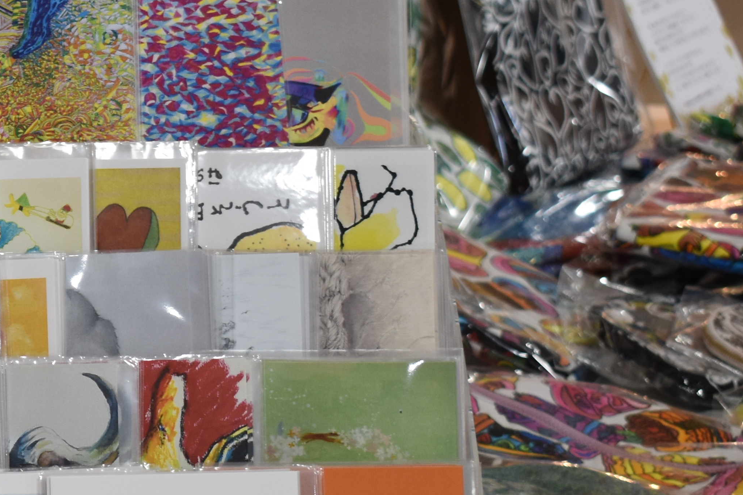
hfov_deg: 11.3
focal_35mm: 176
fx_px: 3633
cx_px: -298
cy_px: 246
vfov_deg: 7.8
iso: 400
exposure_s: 1/60
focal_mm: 40
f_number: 4.8
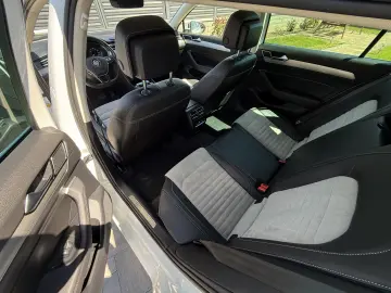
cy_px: 146
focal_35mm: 14
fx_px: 158
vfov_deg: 85.7
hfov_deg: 102.1
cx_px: 196
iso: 80
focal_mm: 2.22
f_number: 2.2
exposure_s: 1/100
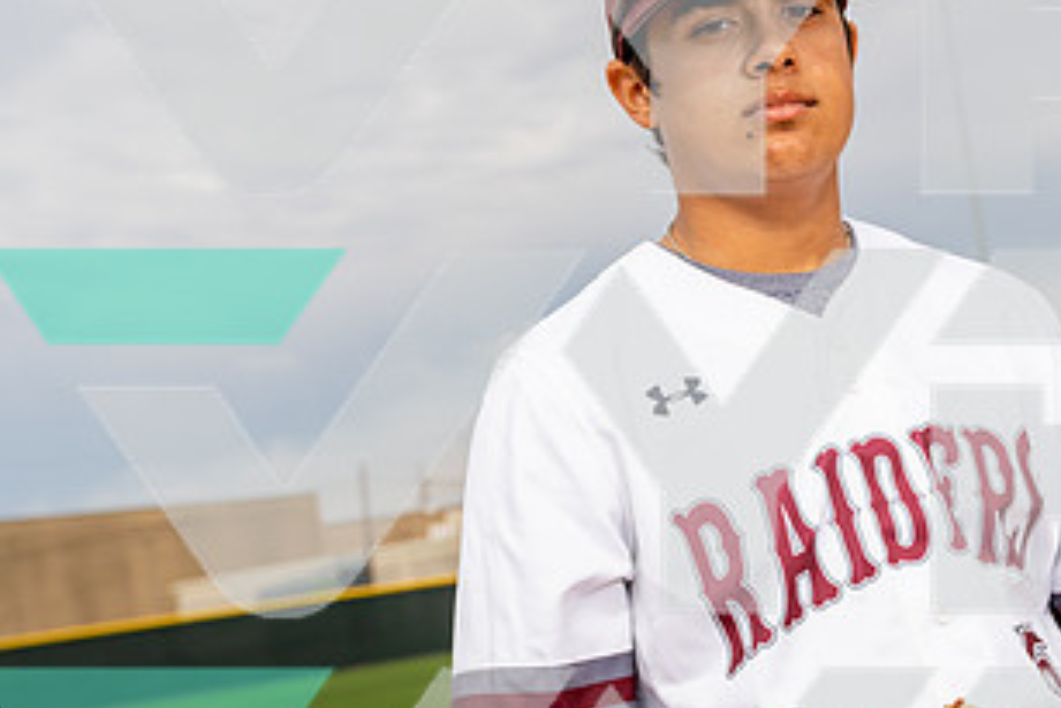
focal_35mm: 70
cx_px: 864
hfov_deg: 28.2
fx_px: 2064
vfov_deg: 19.5
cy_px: 433
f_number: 4.5
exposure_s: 1/640
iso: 100
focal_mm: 37
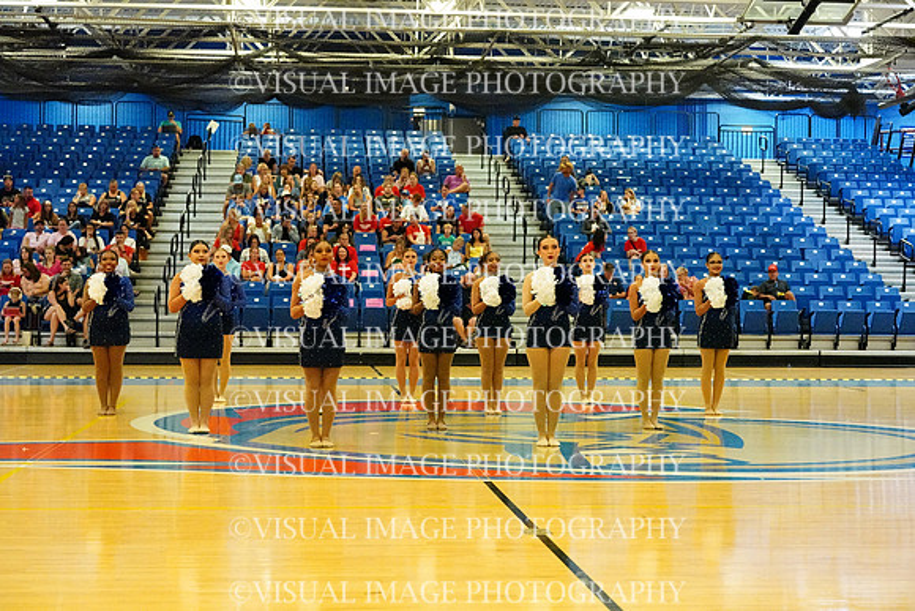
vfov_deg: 21.6
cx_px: 458
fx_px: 1602
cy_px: 306
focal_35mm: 63
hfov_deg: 31.9
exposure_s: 1/1000
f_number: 4
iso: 25600
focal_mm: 63
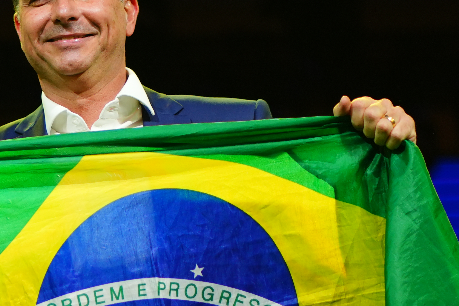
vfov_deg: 4.9
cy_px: 308
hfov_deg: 7.3
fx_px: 3557
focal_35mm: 279
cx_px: -104
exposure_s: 1/2000
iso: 800
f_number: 1.8
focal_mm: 85
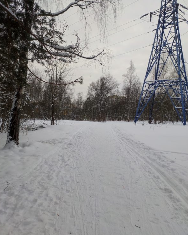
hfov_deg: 73.8
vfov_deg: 86.3
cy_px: 120
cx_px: 93
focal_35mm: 18
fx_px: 125
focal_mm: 4.74
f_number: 1.79
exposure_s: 1/182
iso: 50
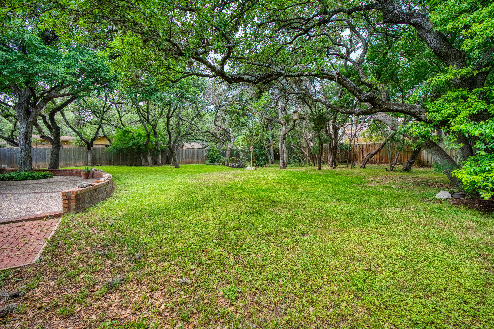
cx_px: 247
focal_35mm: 16
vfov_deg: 73.8
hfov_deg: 96.7
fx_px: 220
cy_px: 164
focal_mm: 16
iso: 125
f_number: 7.1
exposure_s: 1/15
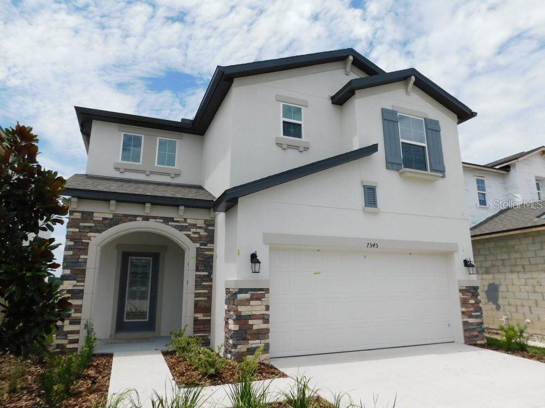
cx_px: 272
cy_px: 204
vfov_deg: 58.9
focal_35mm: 23
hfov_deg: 73.9
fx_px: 362
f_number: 6
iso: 125
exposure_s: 1/800
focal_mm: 4
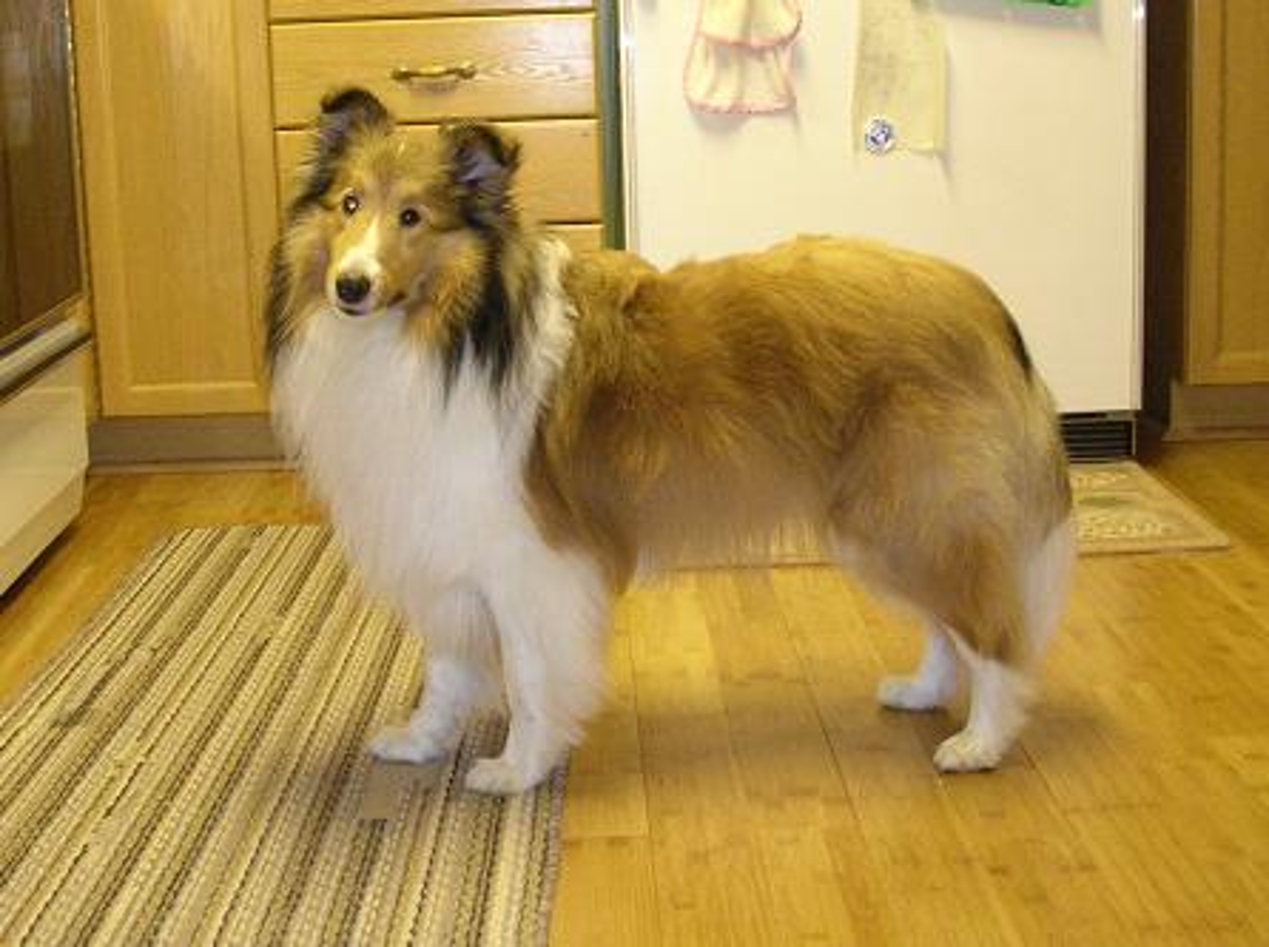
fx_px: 1391
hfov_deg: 49.0
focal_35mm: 38
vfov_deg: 37.6
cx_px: 634
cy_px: 474
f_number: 2.8
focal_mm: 5.8
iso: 400
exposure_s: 1/18.5
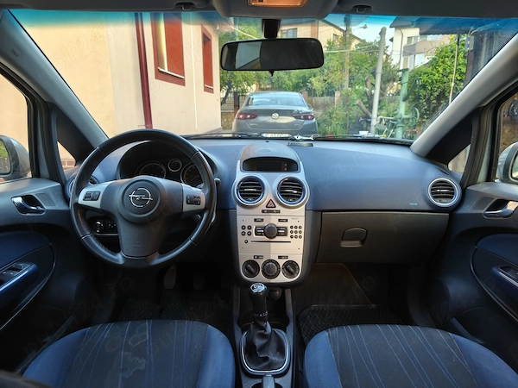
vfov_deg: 58.9
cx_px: 259
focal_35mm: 23
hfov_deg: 73.9
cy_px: 194
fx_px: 344
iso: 1000
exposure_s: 1/25
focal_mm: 5.35
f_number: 1.7
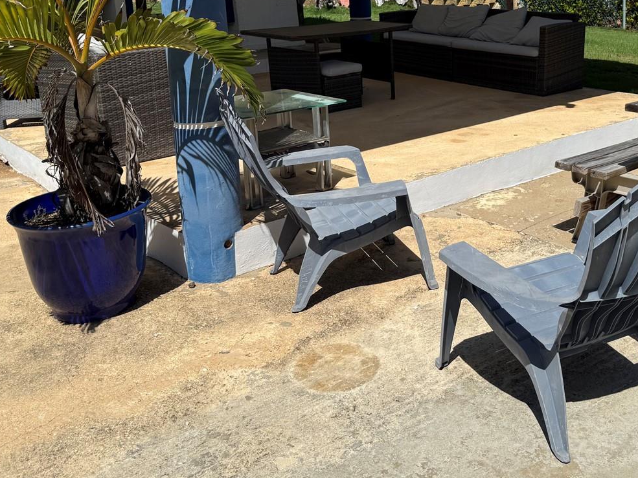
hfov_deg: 47.1
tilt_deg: -11.7
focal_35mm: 39
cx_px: 426
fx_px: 719
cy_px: 131
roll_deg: -0.5
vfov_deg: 36.1
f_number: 1.78
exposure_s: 1/8130
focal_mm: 6.76
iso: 80
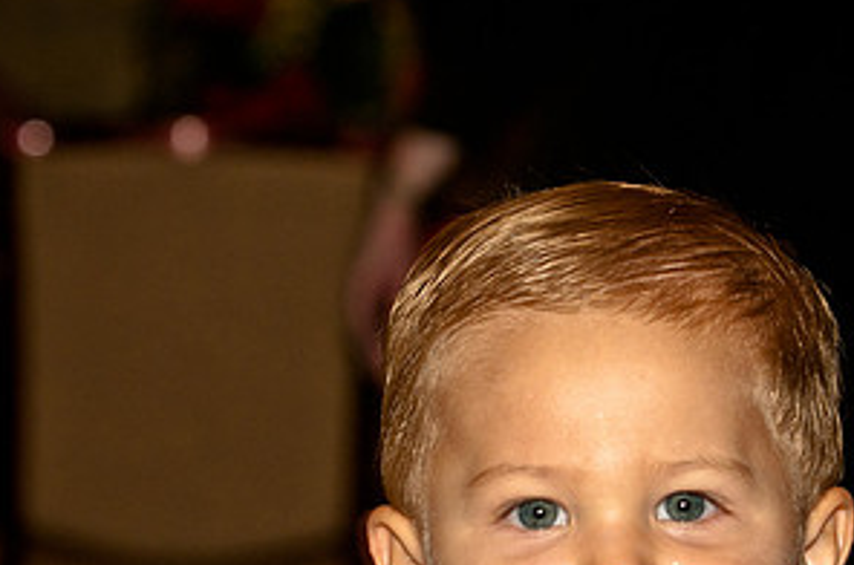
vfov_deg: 4.7
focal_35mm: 294
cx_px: 516
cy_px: 442
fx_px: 6959
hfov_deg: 7.0
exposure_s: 1/60
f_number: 5.6
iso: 400
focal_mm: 100
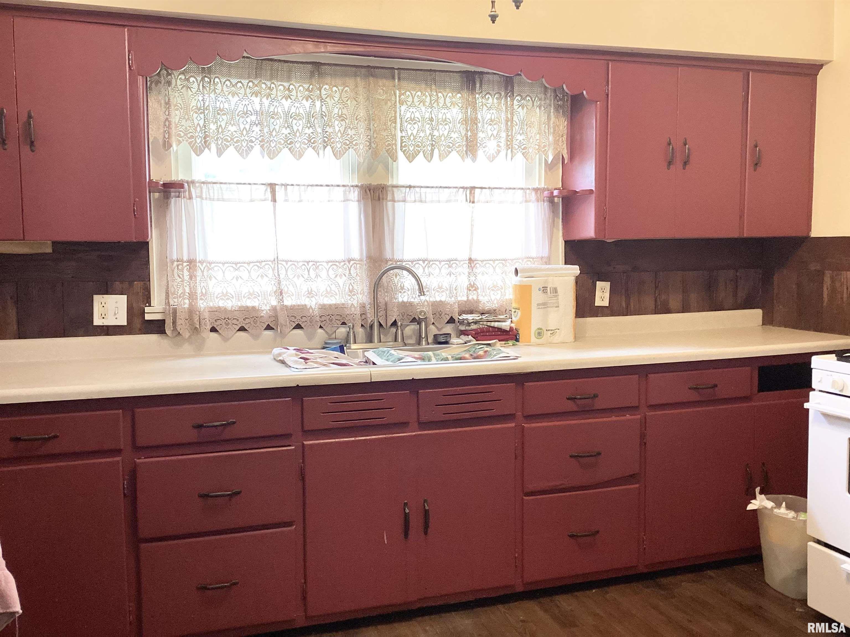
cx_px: 425
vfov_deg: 45.4
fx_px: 761
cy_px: 318
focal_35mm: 31
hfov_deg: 58.4
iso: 125
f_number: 2.4
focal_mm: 3.3
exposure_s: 1/60
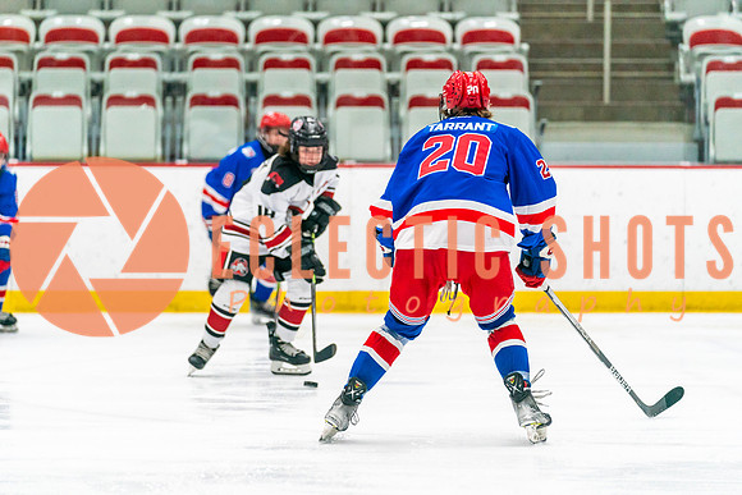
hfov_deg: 10.4
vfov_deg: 7.0
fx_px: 4068
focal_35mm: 197
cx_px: 338
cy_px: 231
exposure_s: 1/1000
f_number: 2.8
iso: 3200
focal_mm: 168
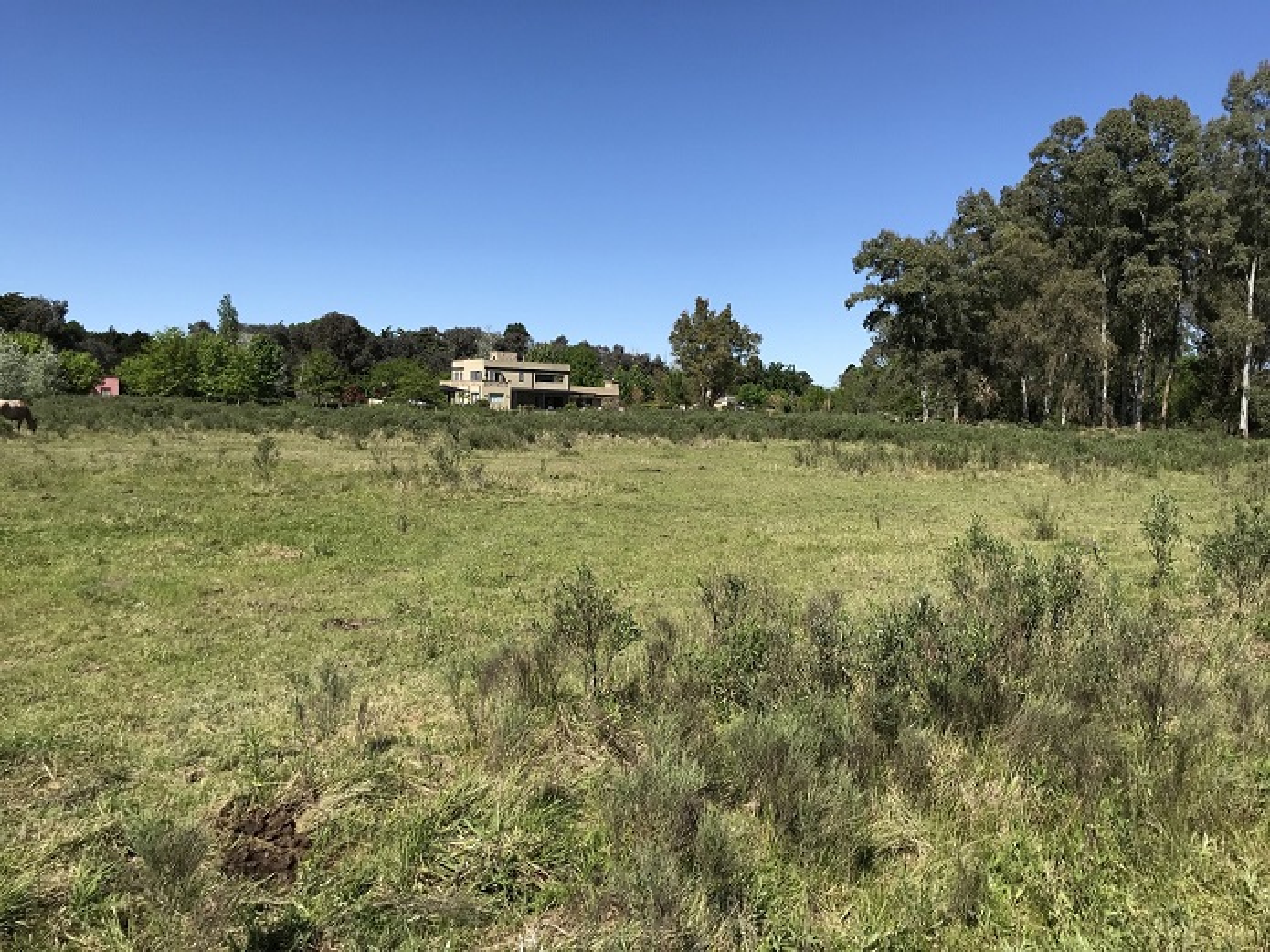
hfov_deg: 63.5
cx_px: 635
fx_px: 1027
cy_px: 476
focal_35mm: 28
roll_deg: -0.8
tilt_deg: -3.1
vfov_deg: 49.7
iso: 20
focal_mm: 3.99
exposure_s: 1/2660
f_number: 1.8
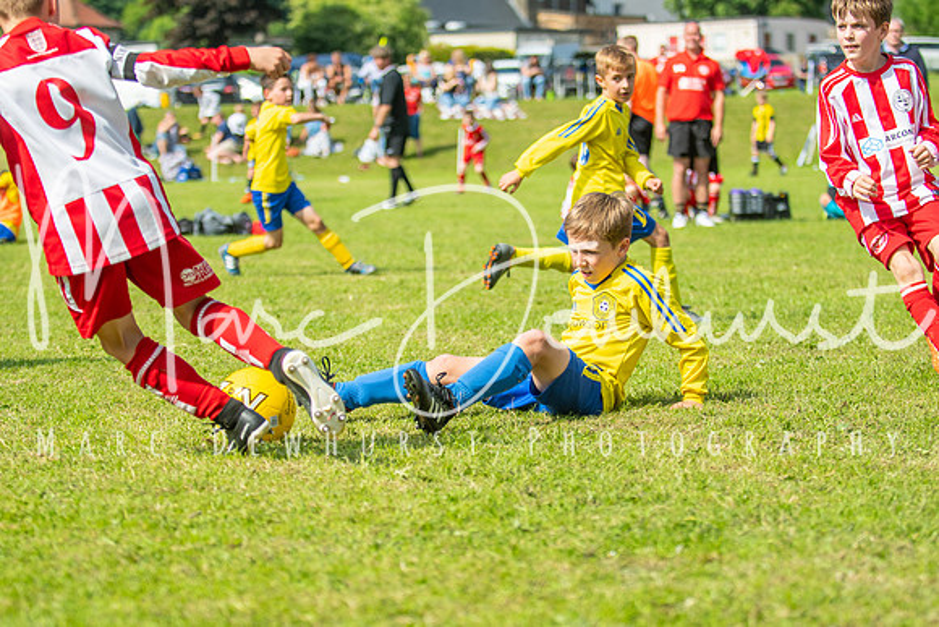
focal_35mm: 105
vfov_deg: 13.0
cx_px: 470
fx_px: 2739
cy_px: 314
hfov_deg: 19.5
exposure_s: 1/2500
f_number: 3.2
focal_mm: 70
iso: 250
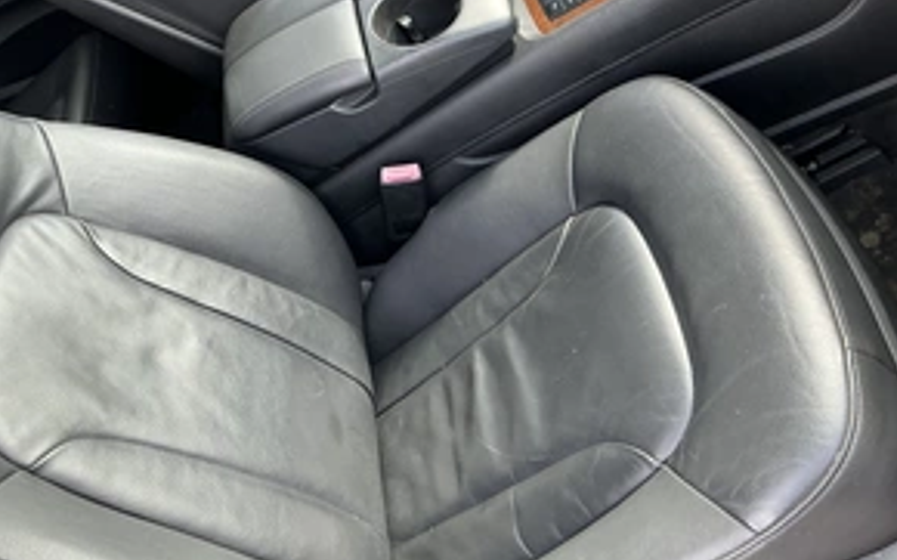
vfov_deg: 31.1
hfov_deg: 47.4
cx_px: 291
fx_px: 1002
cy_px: 207
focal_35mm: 41
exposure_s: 1/122
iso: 64
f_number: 1.8
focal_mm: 3
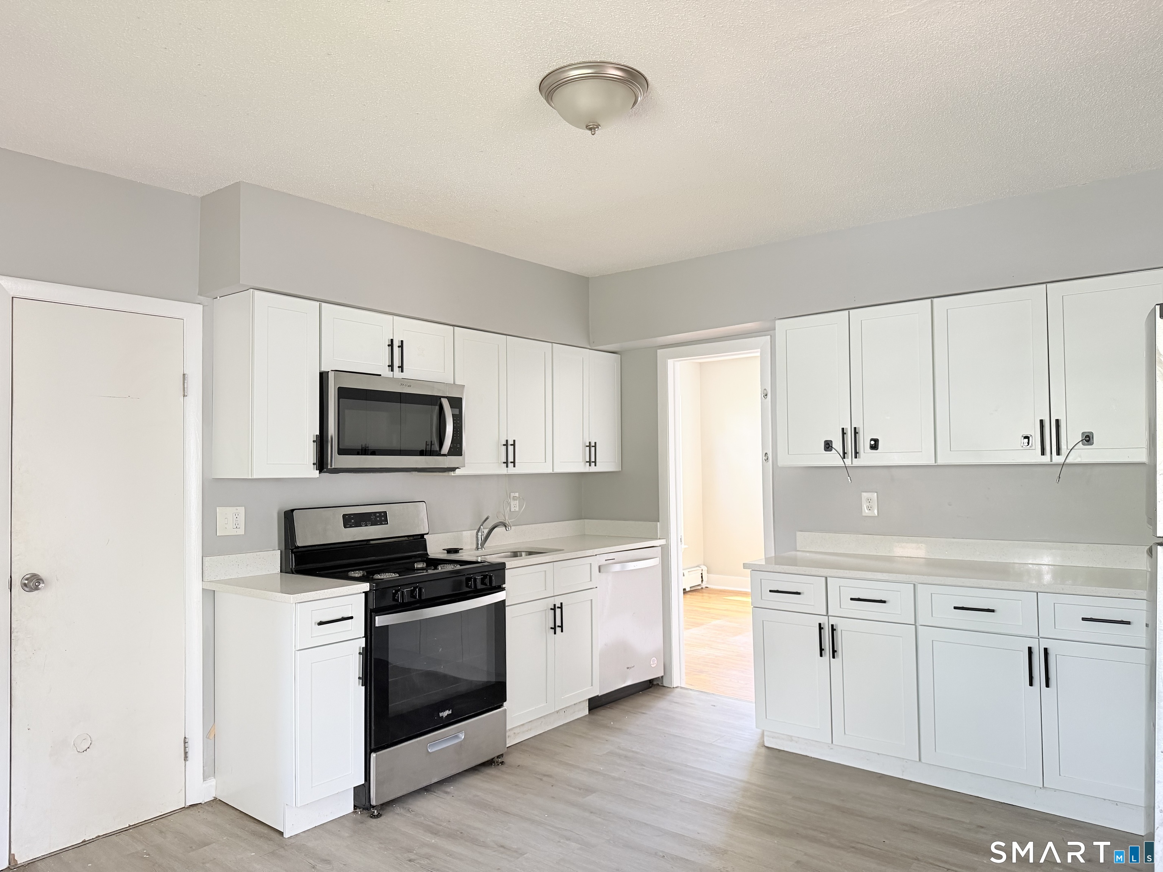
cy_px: 436
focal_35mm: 24
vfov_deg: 56.8
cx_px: 582
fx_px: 806
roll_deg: +1.0
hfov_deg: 71.6
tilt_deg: +1.5
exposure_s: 1/65
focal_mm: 6.76
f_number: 1.78
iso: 200
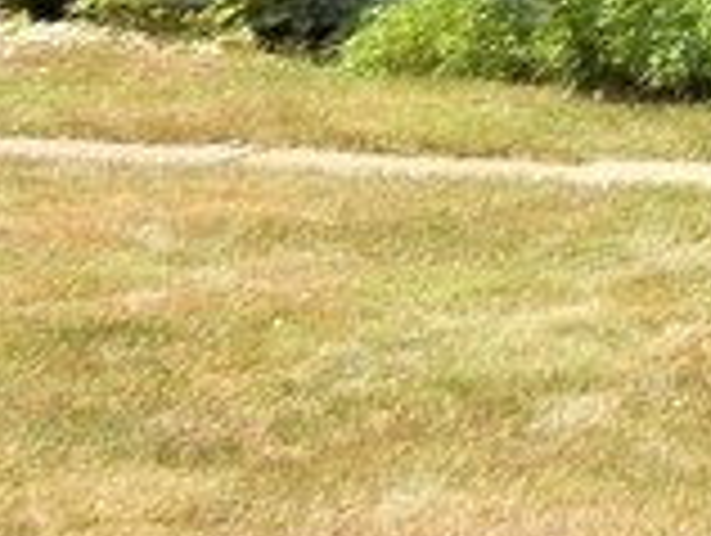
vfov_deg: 7.3
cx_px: 1557
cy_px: -626
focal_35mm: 194
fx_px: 3991
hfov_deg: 9.3
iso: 160
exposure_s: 1/799
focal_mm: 5.4
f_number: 3.5
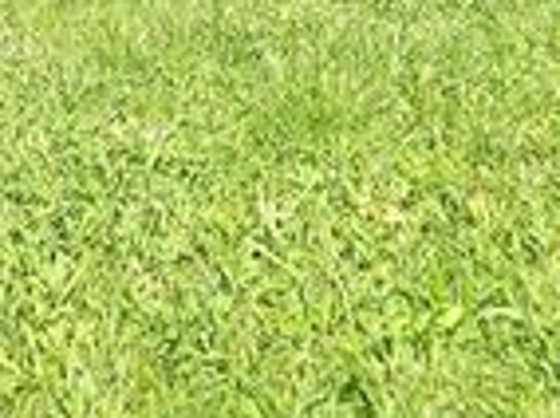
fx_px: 1308
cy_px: -243
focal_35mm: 81
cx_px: -43
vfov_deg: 16.3
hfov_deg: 22.9
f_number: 1.7
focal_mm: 6.3
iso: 12
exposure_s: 1/180
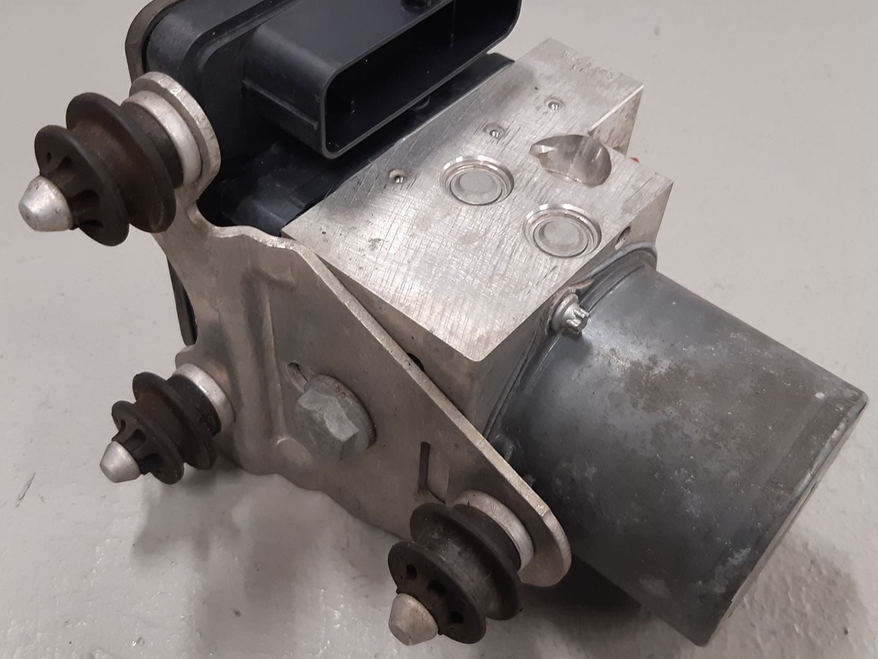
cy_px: 280
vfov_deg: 36.7
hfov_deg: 47.8
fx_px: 989
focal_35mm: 39
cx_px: 419
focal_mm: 3.93
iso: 125
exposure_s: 1/50
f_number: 1.7
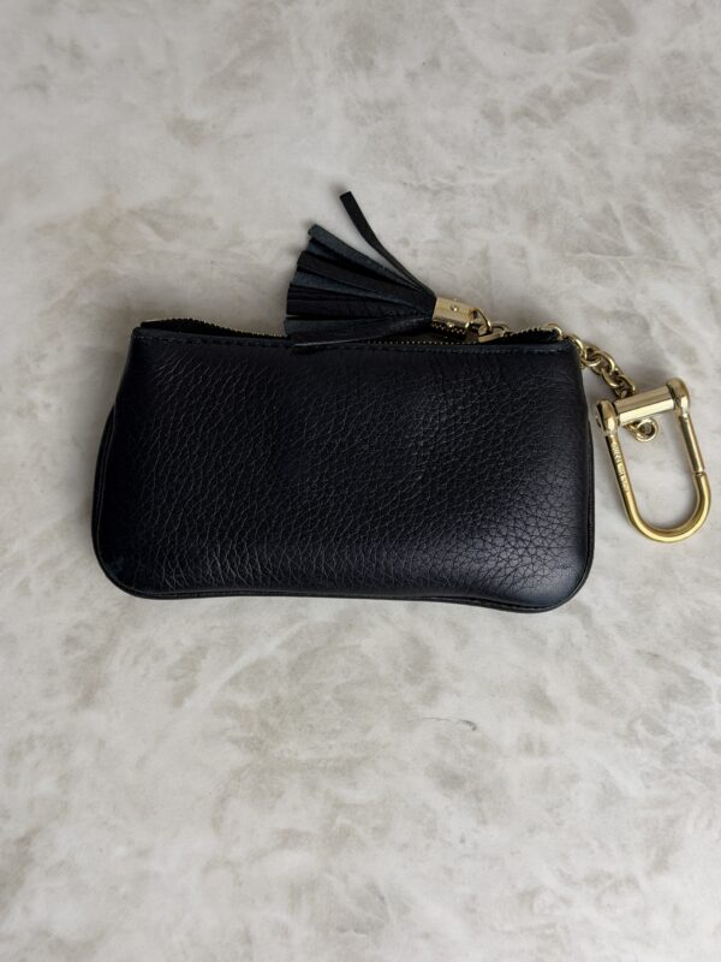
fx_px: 1333
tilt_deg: -86.9
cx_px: 360
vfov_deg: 39.7
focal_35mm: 48
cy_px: 481
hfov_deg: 30.3
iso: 50
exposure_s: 1/165
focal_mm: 6.76
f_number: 1.78
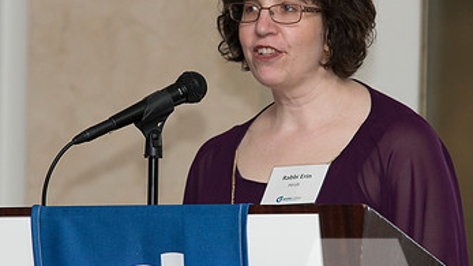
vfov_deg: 2.6
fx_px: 5755
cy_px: 156
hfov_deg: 4.7
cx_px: 240
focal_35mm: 459
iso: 1250
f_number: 5
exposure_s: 1/125
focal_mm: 200
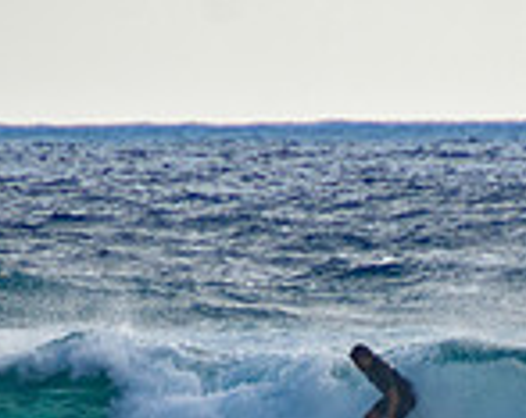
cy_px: 488
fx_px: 34616
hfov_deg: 0.9
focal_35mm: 2228
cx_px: 408
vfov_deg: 0.7
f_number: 5.6
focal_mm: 400
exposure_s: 1/2000
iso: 320
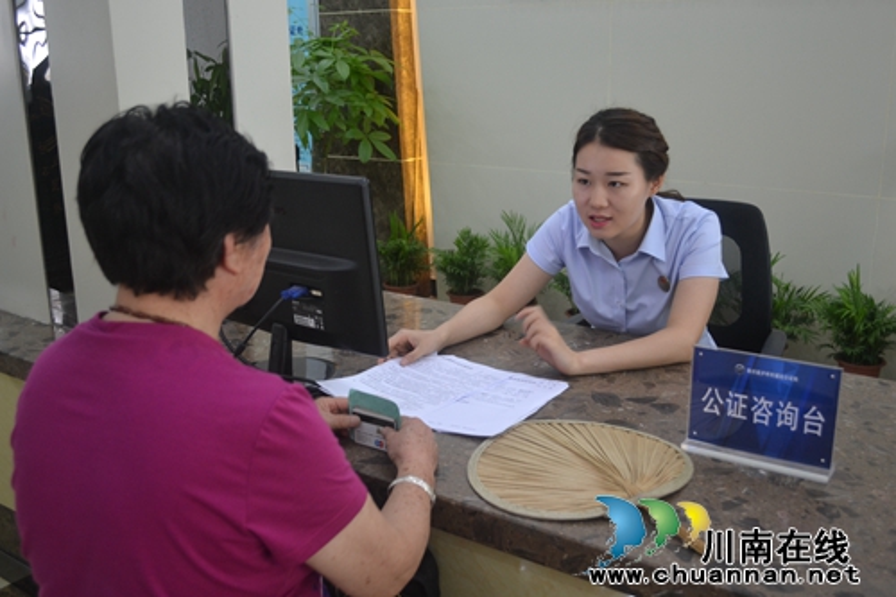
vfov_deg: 36.8
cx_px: 448
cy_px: 298
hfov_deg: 53.1
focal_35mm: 36
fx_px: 896
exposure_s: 1/15
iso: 560
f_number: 4
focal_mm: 24
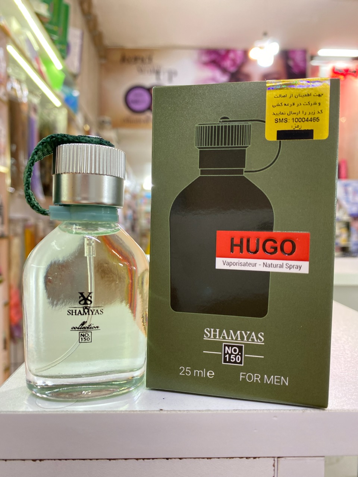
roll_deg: +0.1
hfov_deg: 53.1
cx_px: 179
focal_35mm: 26
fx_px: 359
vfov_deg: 67.3
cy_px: 238
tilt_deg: -1.7
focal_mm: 4.25
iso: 80
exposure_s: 1/50
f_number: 1.8
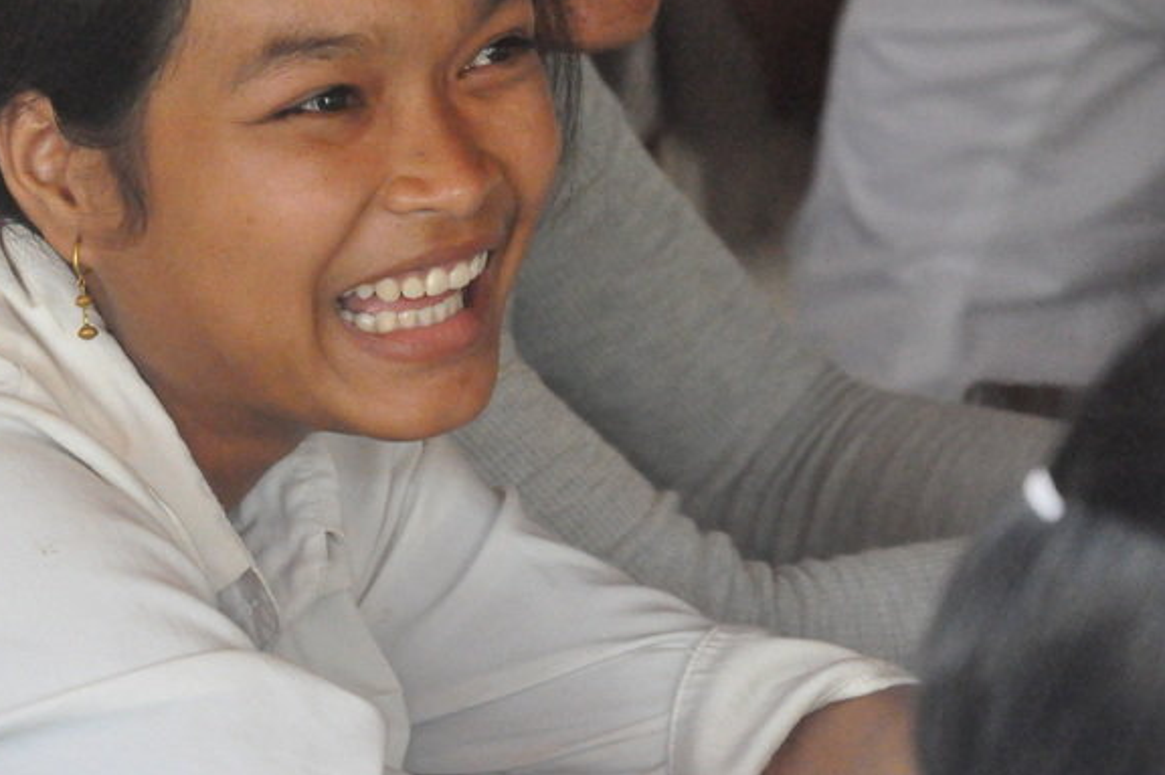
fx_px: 9050
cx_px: 166
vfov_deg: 4.9
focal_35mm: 280
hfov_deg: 7.4
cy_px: 219
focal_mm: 105
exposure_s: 1/250
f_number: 8
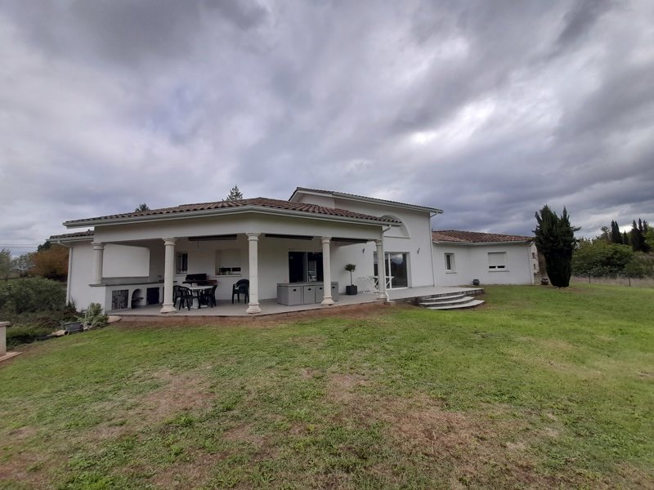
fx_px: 246
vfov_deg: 89.9
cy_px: 245
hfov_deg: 106.2
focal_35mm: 13
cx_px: 327
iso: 40
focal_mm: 1.42
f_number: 2.2
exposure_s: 1/1608
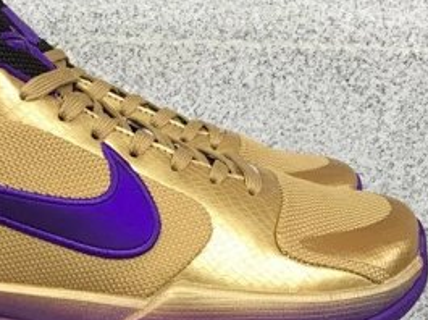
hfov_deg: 25.6
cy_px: 297
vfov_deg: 19.2
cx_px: 90
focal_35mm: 75
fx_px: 926
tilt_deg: -19.6
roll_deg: -1.7
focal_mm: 3.3
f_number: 2.4
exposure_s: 1/50
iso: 25
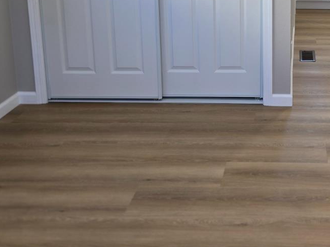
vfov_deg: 25.8
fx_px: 505
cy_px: -14
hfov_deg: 34.0
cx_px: 305
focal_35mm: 53
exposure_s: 1/120
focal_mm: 6.3
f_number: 1.7
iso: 64
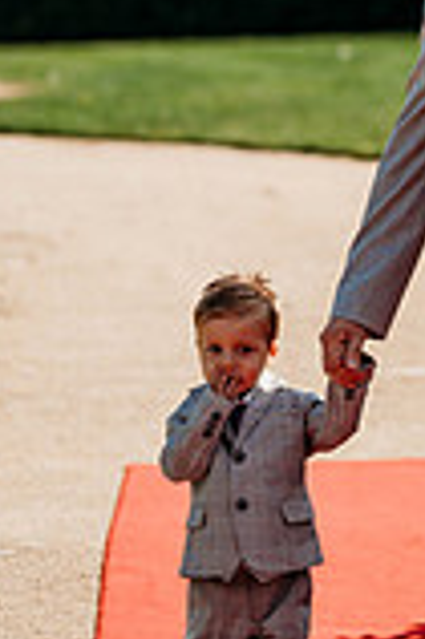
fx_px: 4295
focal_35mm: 242
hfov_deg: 5.6
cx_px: 585
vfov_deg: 8.5
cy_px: 101
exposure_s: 1/6400
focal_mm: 85
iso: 100
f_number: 1.8
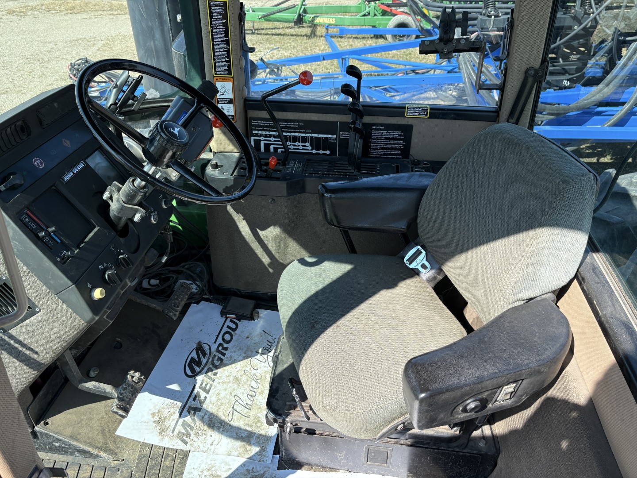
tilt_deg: -35.2
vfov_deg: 53.1
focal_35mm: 26
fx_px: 478
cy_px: 239
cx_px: 318
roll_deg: +2.1
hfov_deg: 67.3
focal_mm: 5.96
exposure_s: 1/907
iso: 50
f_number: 1.6
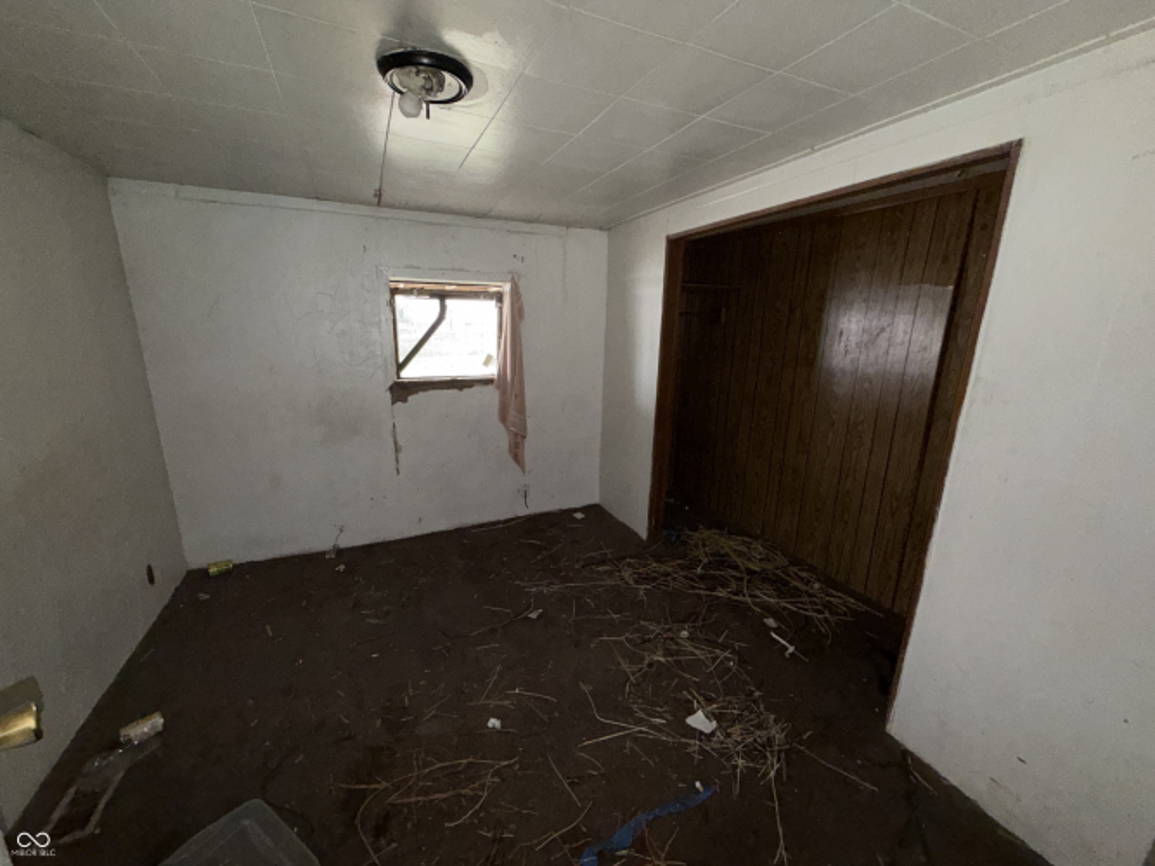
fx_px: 467
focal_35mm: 14
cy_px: 433
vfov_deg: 85.7
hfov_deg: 102.1
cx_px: 578
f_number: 2.2
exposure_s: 1/40
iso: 200
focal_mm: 2.22
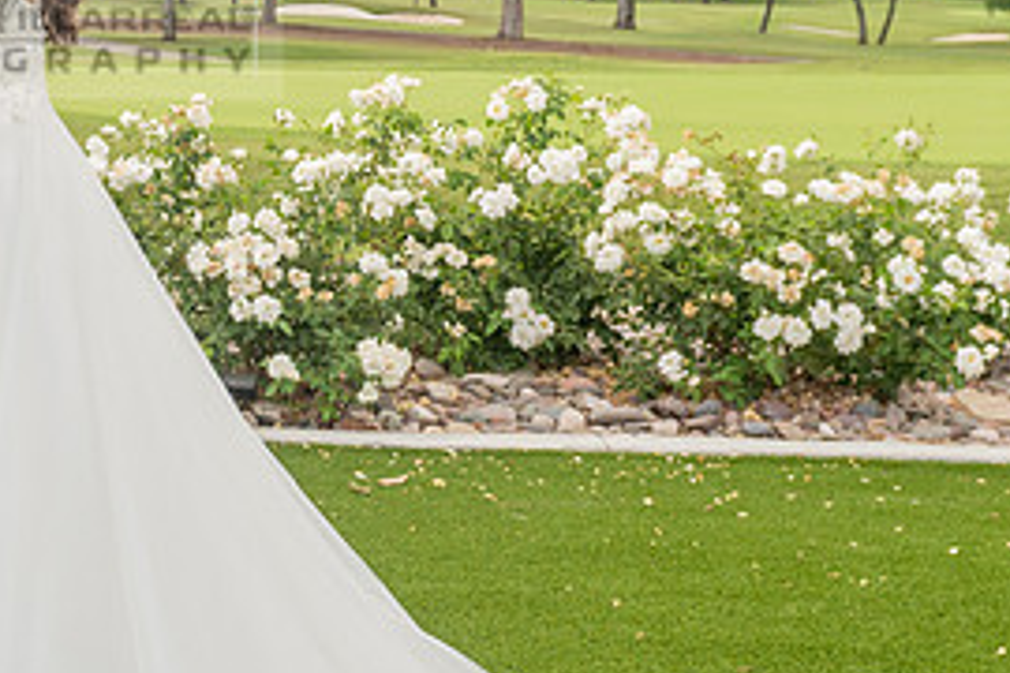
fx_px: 2581
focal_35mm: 92
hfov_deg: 21.1
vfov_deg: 14.9
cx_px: -75
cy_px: 298
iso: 200
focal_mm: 24
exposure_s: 1/400
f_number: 5.6
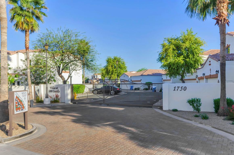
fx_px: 195
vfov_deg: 43.4
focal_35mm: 30
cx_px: 117
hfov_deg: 62.0
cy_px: 78
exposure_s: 1/320
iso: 320
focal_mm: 20
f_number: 9
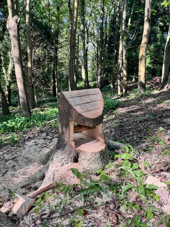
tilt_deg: -12.2
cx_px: 85
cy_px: 114
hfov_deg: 53.1
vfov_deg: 67.3
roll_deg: -3.4
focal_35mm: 26
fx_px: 170
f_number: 1.6
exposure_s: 1/260
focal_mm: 5.1
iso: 40
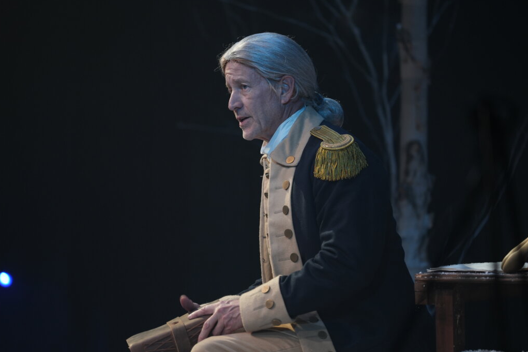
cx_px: 237
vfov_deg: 5.8
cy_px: 195
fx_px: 3447
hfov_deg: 8.8
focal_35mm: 235
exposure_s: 1/100
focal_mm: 200
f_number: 2.8
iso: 800
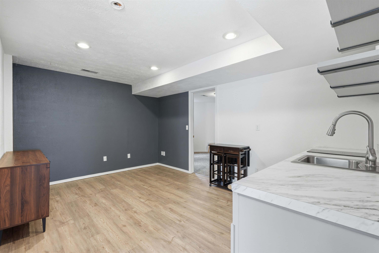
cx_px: 190
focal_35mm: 16
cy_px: 126
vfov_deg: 73.7
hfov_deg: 96.7
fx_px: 168
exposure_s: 1/13
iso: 100
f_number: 8
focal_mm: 16
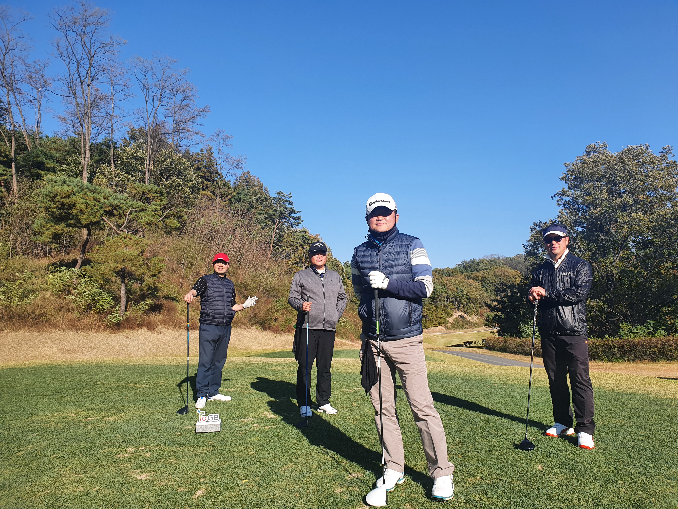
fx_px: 509
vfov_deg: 53.1
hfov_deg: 67.3
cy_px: 254
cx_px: 339
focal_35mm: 26
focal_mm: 4.32
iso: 50
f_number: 2.4
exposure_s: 1/1272
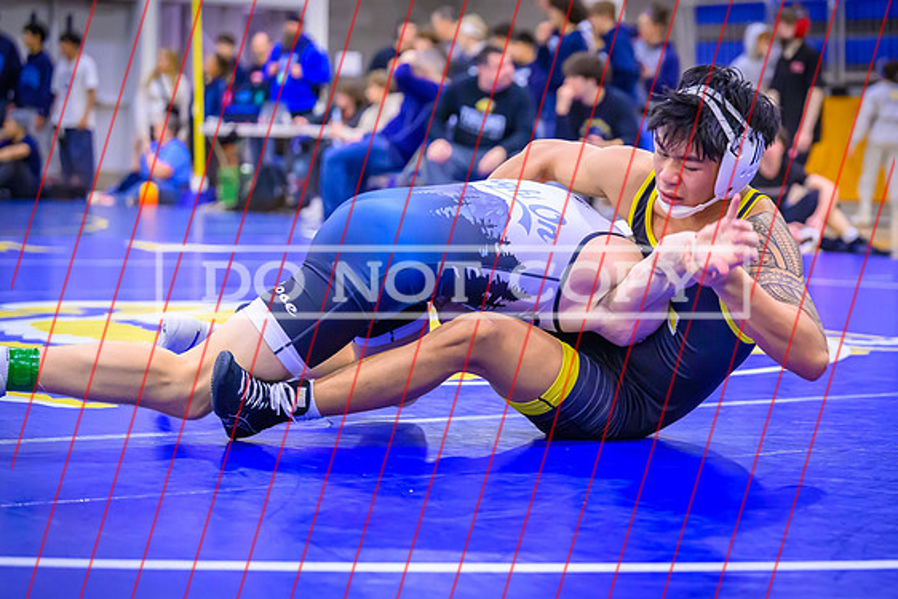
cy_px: 265
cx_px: 572
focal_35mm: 99
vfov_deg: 13.8
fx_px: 2470
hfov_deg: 20.6
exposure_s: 1/640
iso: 6400
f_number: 2.8
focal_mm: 72
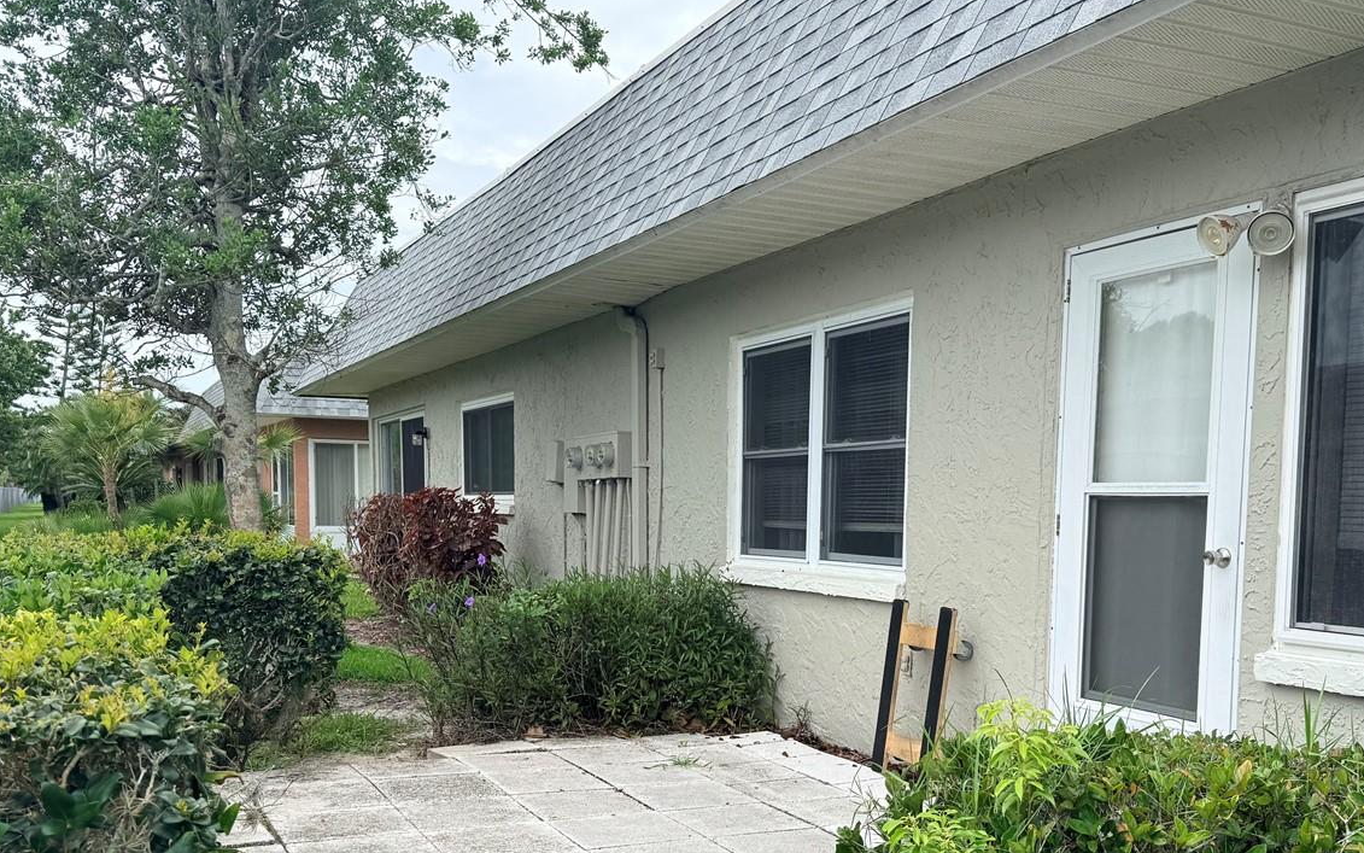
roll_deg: -0.8
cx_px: 745
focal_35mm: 36
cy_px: 613
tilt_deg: -4.4
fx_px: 1338
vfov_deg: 34.8
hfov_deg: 53.9
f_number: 1.78
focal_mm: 6.76
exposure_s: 1/3145
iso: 80
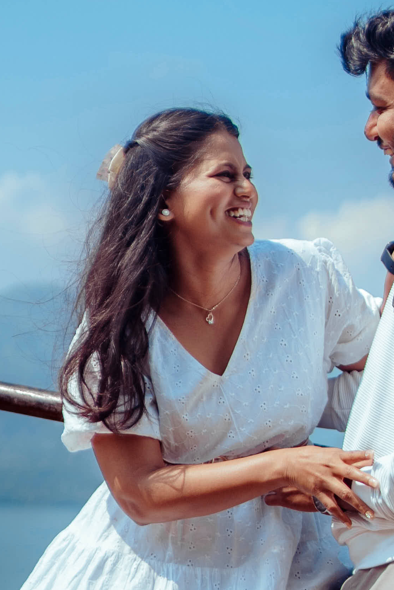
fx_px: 2069
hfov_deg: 10.9
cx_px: 271
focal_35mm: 126
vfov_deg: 16.2
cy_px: 447
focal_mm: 35
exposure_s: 1/5000
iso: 100
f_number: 1.4
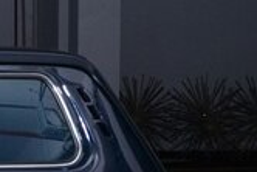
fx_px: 936
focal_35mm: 131
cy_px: 190
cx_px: -195
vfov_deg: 10.4
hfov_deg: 14.0
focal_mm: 22
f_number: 5
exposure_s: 1/50
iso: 1000
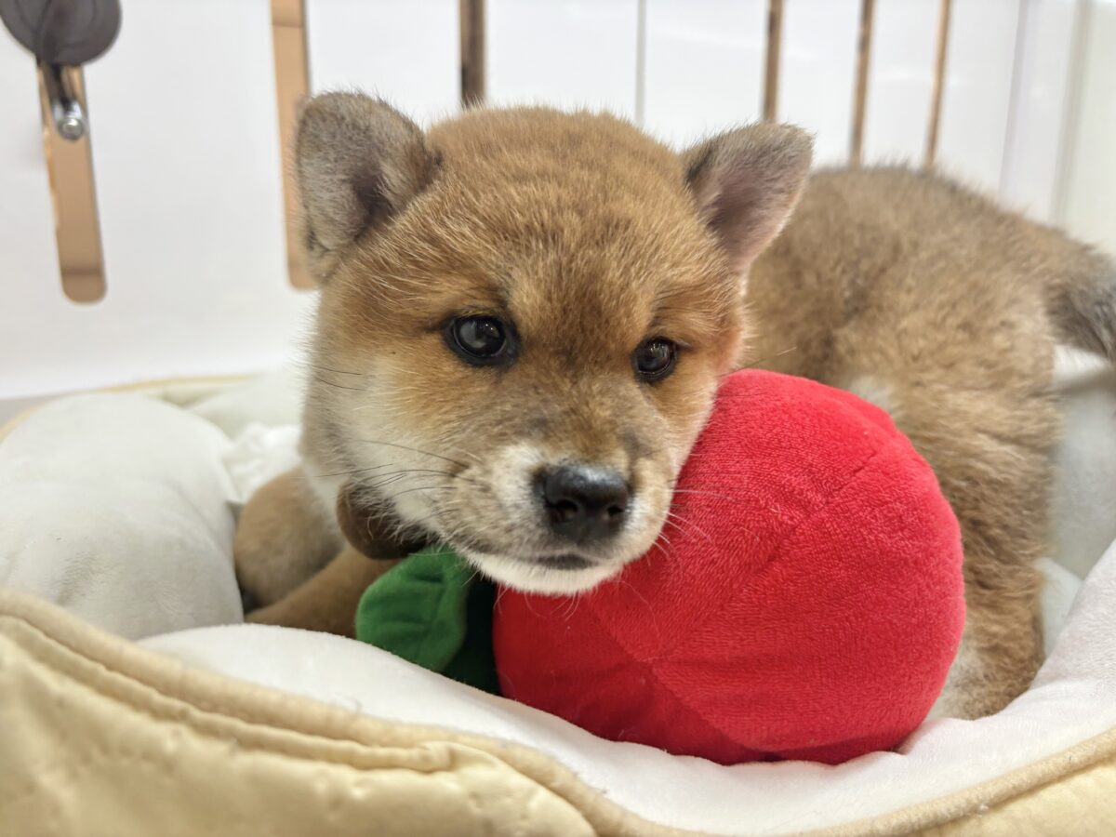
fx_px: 838
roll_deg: -1.9
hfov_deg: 67.3
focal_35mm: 26
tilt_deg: -15.1
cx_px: 558
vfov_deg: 53.1
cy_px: 418
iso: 80
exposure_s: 1/100
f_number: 1.6
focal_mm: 5.96
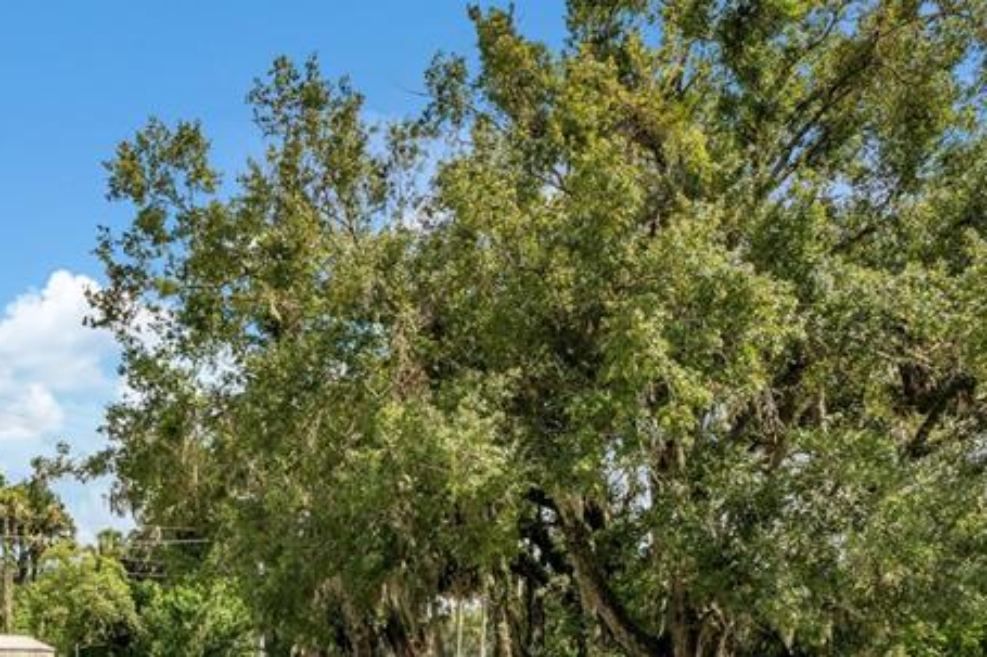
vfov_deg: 34.1
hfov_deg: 50.7
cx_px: 232
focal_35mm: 36
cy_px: 635
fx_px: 987
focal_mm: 16
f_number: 10
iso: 100
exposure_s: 1/160
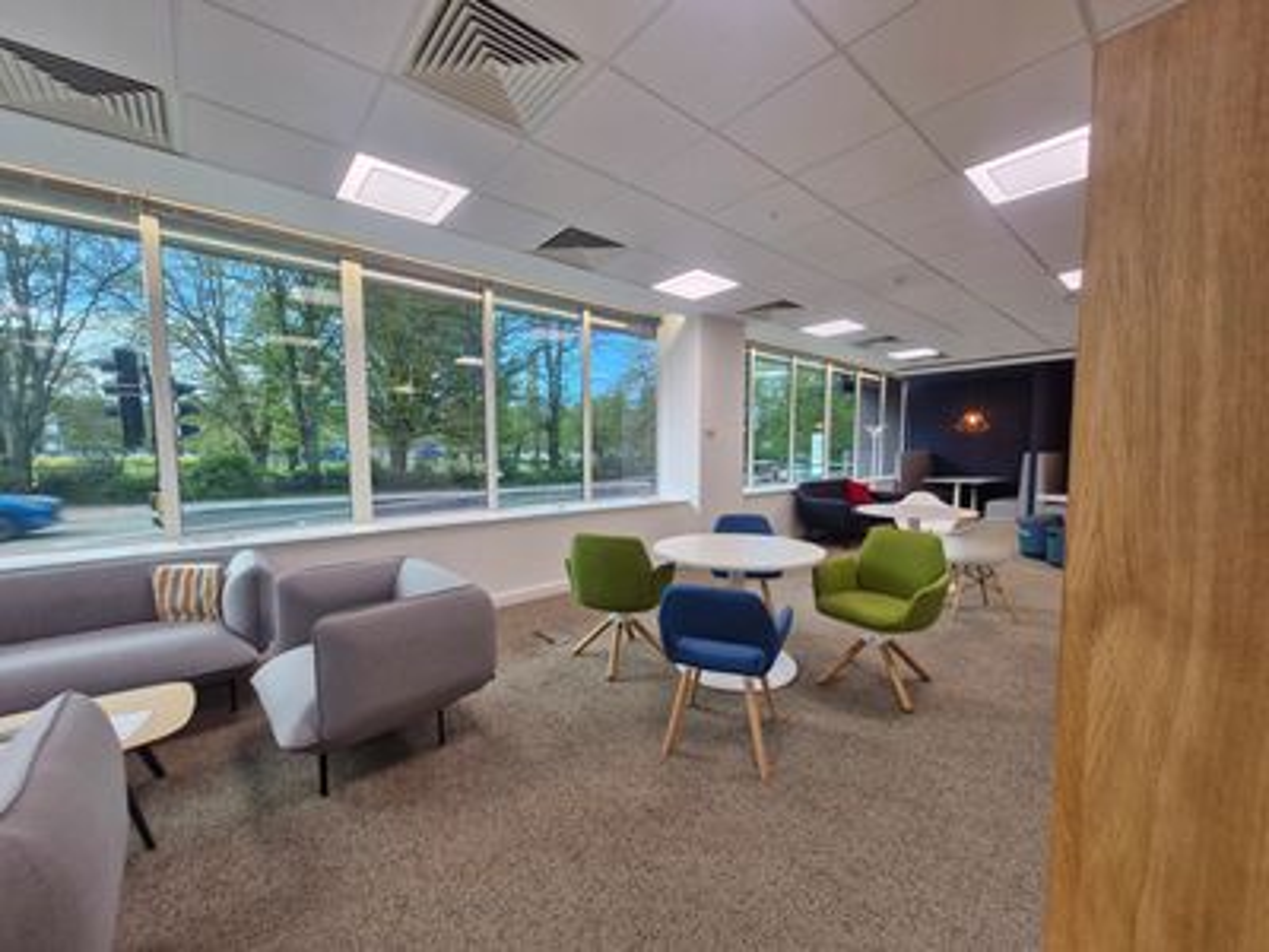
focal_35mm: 13
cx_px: 634
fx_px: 477
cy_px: 476
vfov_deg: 89.9
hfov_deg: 106.2
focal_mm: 1.74
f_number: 2.2
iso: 100
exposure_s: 1/50
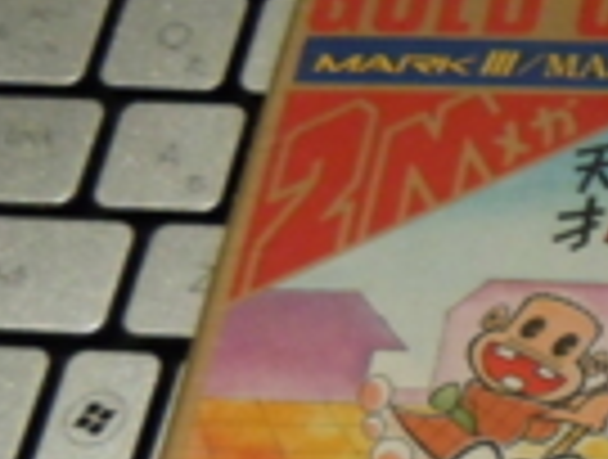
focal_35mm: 133
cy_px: 405
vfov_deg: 11.1
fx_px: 2342
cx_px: 1135
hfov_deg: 13.2
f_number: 3.5
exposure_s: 1/25
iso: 400
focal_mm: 5.4
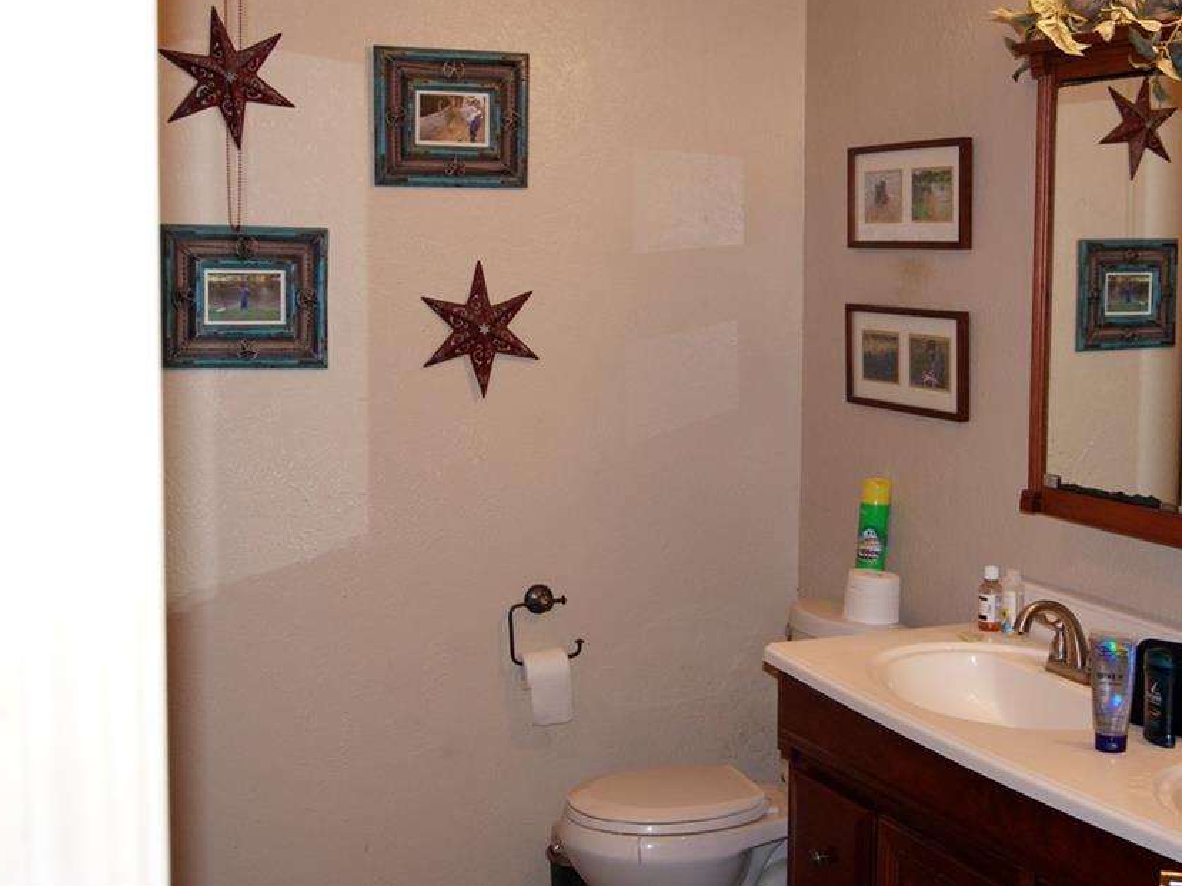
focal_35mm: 50
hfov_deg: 38.1
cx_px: 671
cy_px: 401
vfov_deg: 29.1
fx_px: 1707
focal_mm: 28
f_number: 4.5
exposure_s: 1/60
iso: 400
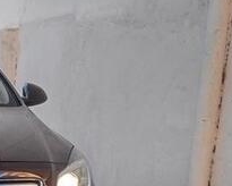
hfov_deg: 20.5
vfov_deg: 16.9
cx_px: -71
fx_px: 584
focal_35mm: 85
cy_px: 249
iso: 70
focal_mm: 4.75
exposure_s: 1/243
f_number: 2.2
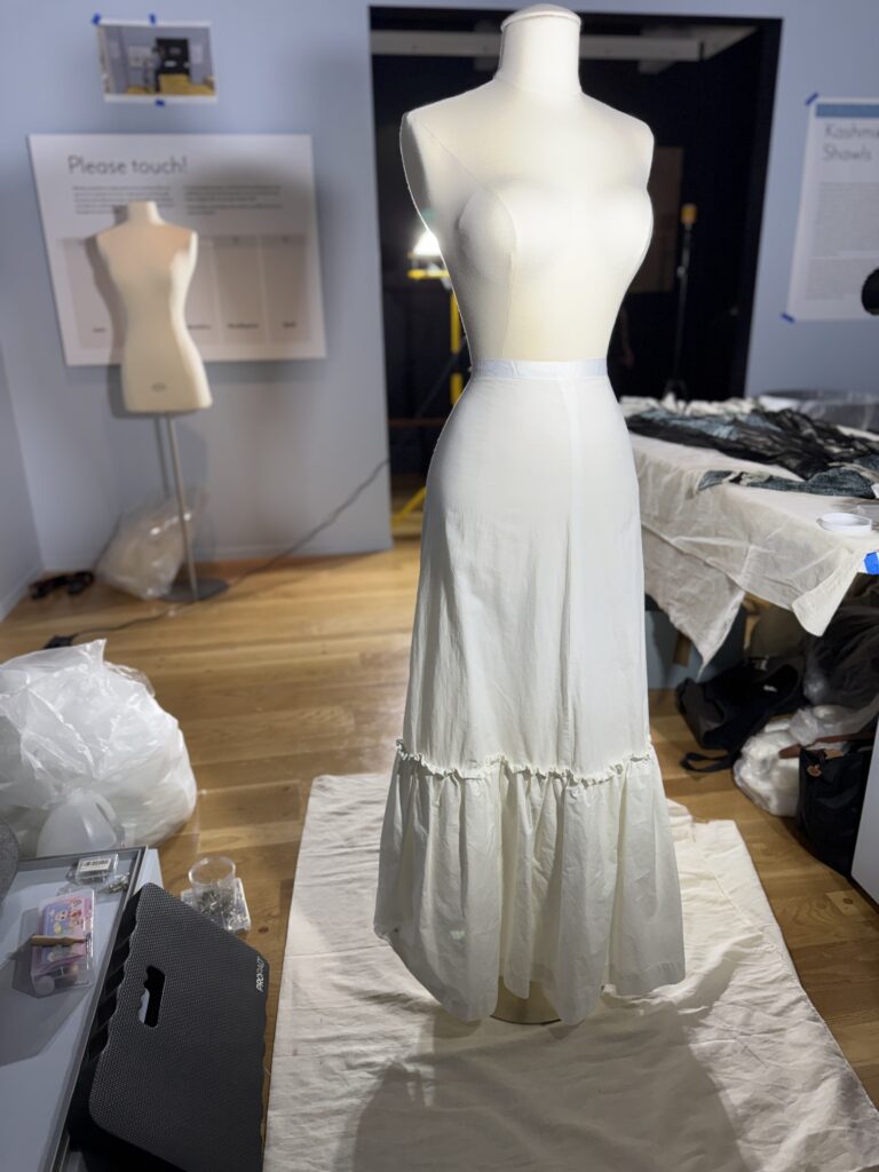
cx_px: 440
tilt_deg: -19.4
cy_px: 586
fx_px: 813
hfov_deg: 56.8
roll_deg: +1.4
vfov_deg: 71.6
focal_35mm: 24
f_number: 1.78
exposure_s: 1/120
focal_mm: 6.76
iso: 100
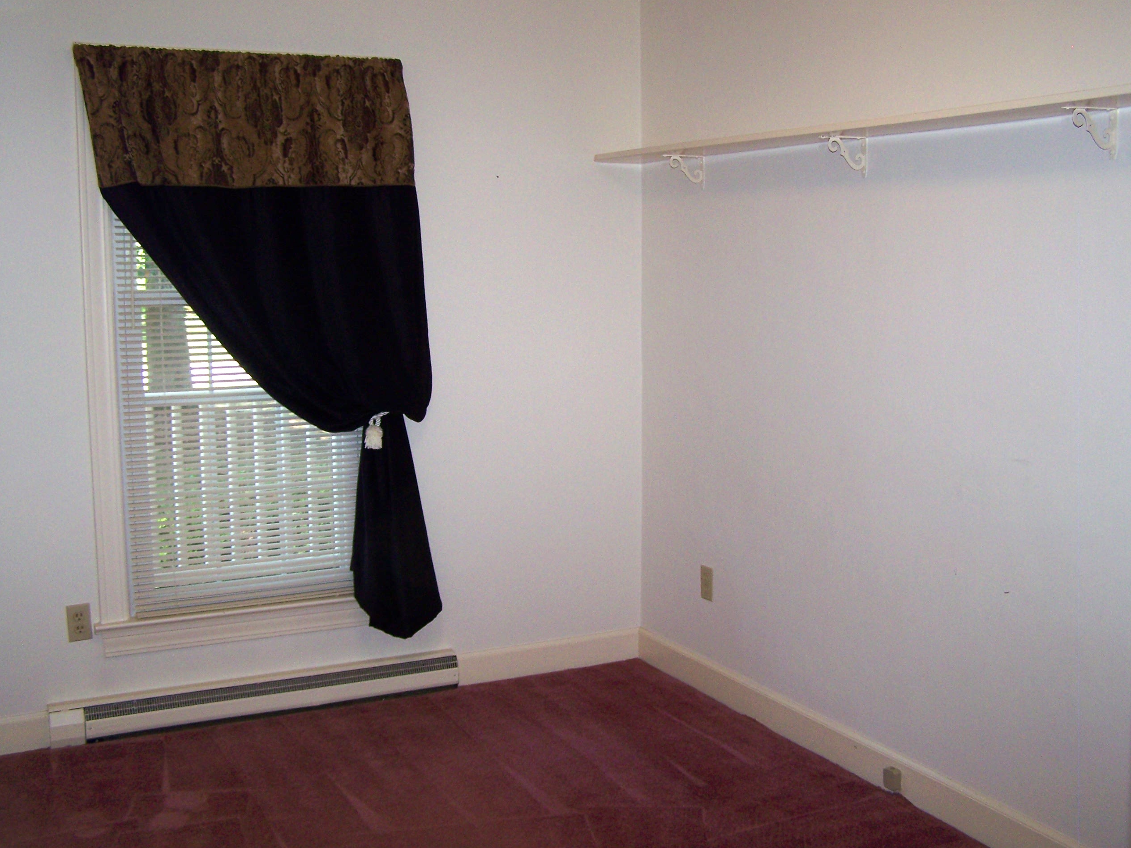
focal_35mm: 39
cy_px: 423
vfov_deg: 36.8
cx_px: 580
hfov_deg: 47.9
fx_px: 1274
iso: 80
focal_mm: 6.3
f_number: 2.8
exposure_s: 1/60
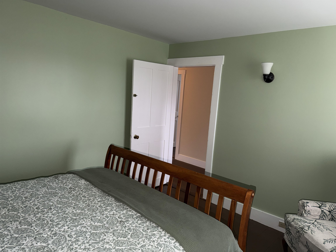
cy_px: 126
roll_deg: -4.4
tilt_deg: -8.9
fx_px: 233
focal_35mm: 24
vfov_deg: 56.8
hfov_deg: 71.6
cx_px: 168
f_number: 1.78
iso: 100
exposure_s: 1/17
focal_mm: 6.76
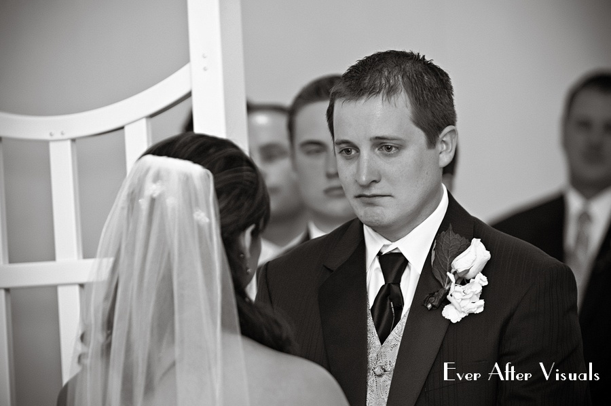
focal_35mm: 285
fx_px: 4832
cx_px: 306
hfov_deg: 7.2
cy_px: 203
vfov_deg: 4.8
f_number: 2.8
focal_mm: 190
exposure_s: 1/125
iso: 400
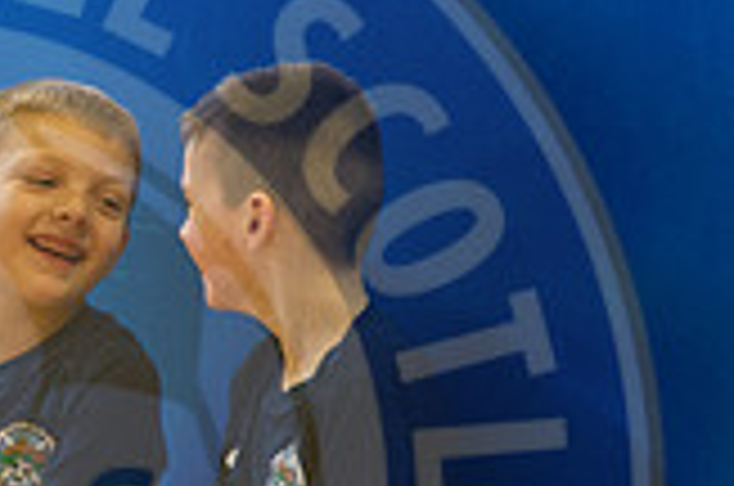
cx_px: -108
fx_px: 28997
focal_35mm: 1425
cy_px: 490
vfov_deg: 1.0
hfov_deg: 1.4
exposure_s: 1/320
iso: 6400
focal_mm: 400
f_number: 5.6
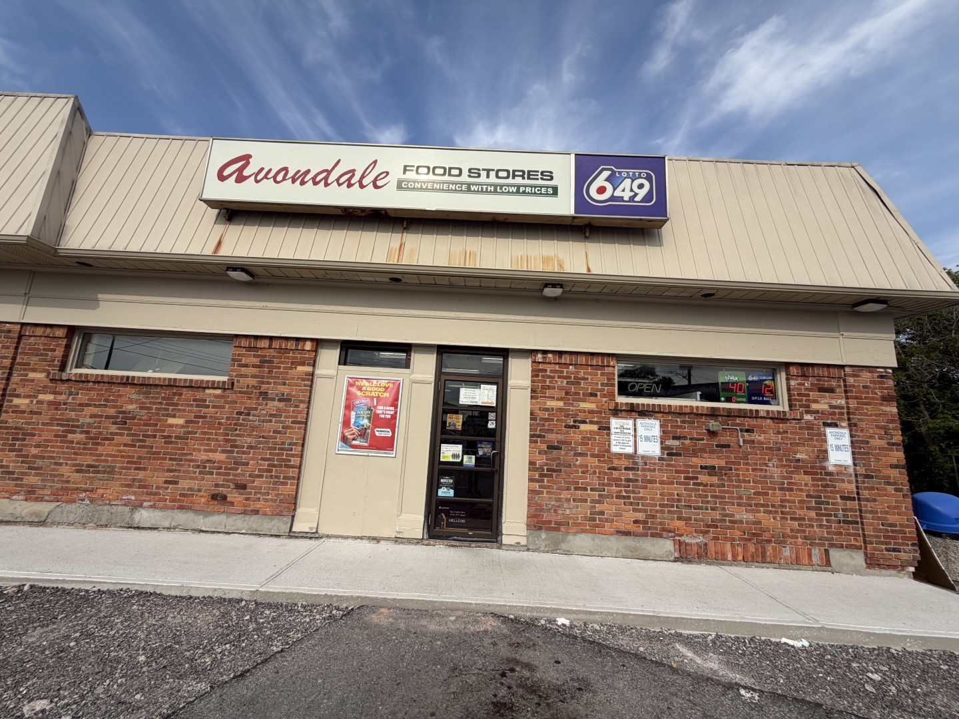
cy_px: 360
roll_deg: -3.8
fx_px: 388
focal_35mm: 14
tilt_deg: +10.2
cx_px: 480
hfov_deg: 102.1
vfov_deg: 85.7
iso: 20
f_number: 2.2
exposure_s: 1/853
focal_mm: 2.22
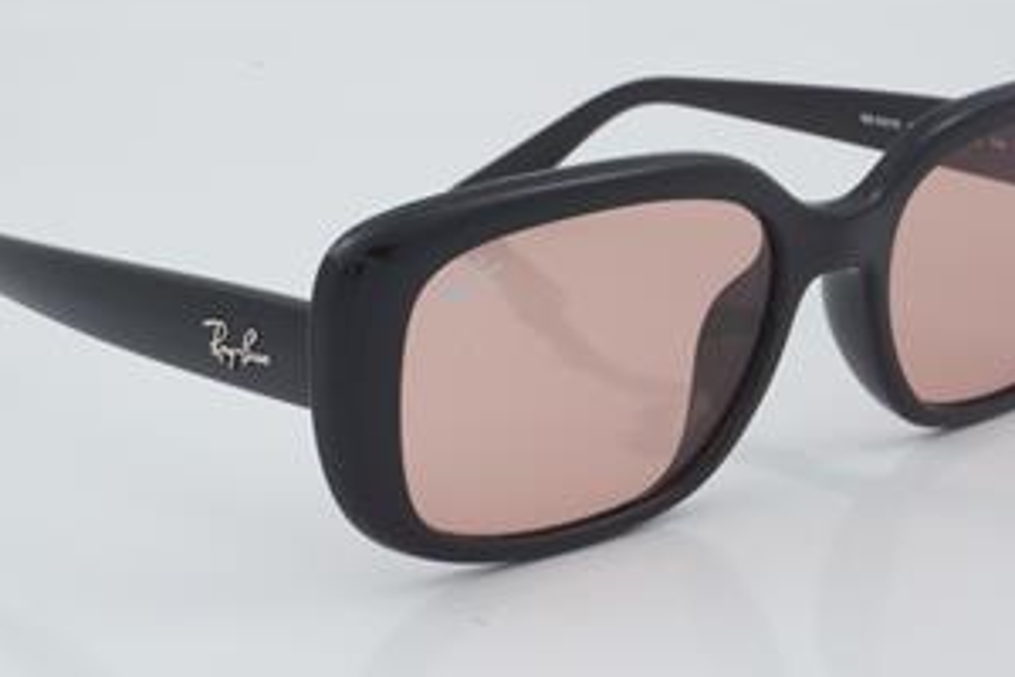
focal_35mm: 100
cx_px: 508
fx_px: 2819
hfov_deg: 20.4
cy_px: 318
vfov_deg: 13.7
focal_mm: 50
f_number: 32
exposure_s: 1/3
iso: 100
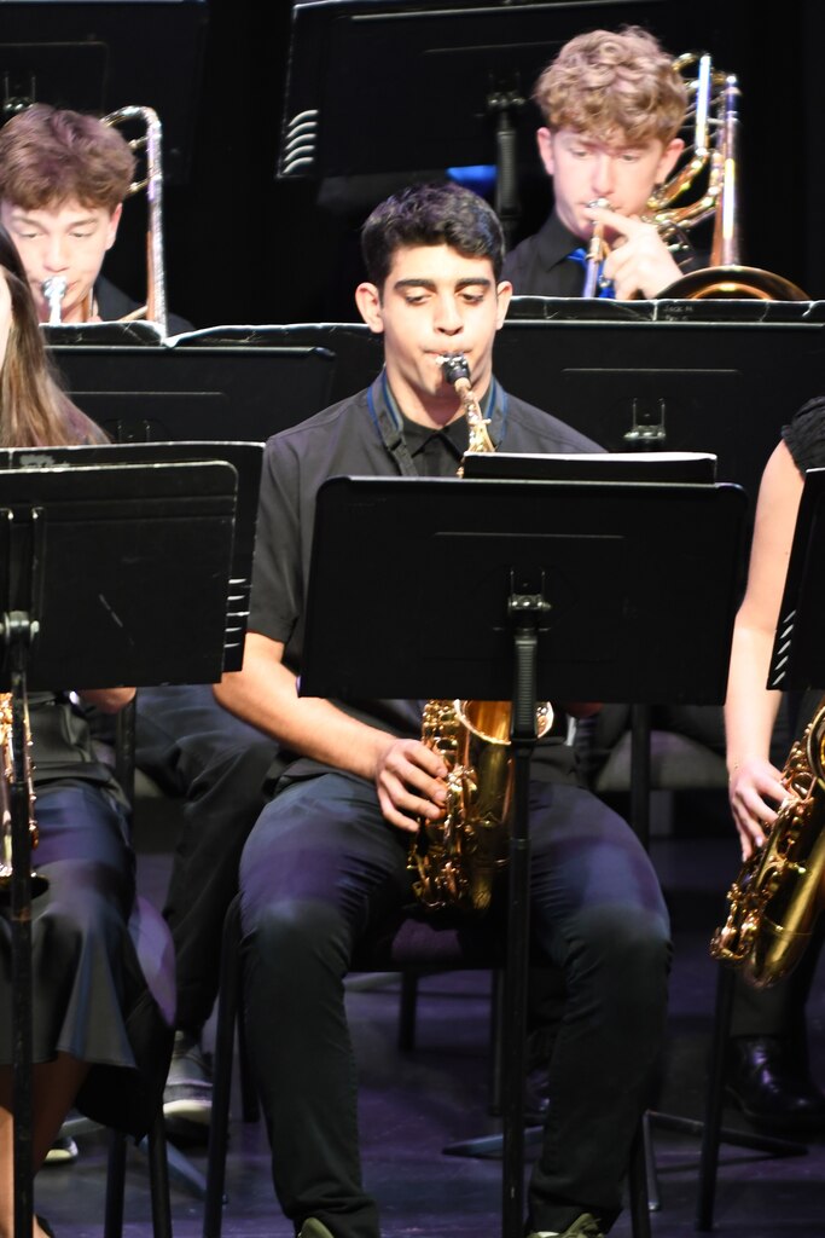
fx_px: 13744
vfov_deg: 5.2
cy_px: 619
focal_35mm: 400
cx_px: 412
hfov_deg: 3.4
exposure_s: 1/60
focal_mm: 200
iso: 900
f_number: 2.8
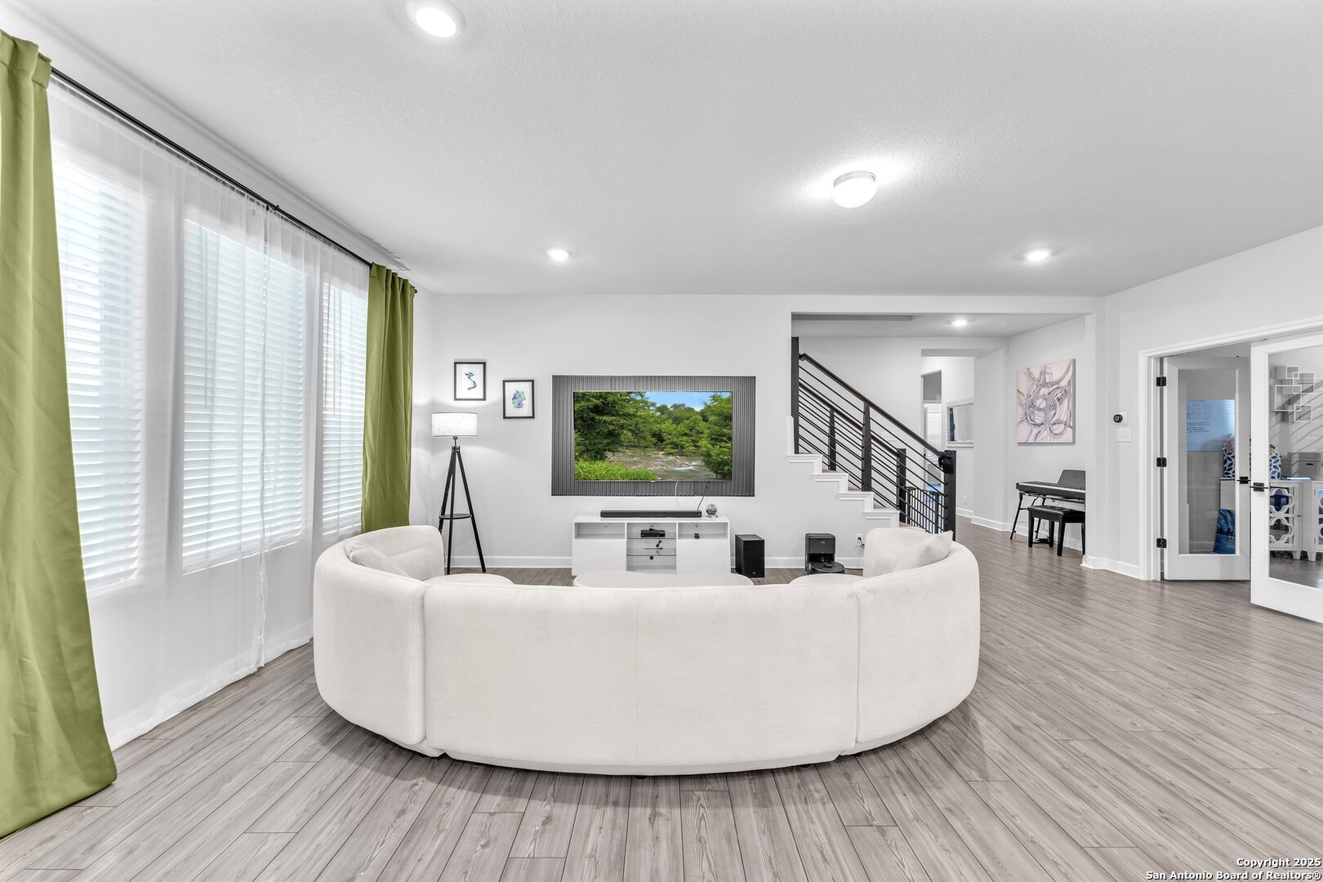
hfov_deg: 104.3
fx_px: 514
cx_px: 662
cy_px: 441
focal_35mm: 14
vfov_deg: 81.2
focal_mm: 14
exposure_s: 1/125
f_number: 6.3
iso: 320
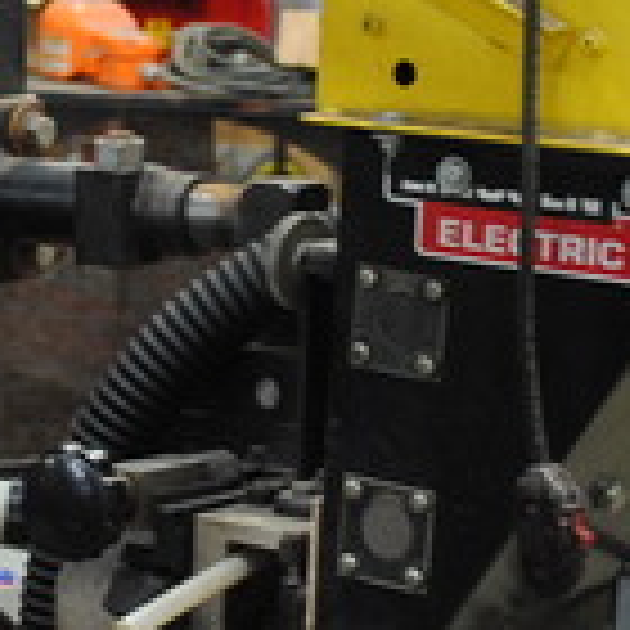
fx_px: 3603
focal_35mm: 175
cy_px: 184
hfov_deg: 9.9
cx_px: 0
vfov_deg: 10.0
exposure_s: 1/30
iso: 360
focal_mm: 24
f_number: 4
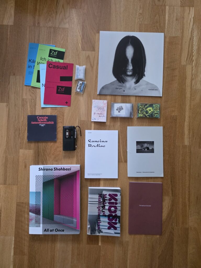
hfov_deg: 58.9
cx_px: 100
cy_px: 134
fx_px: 178
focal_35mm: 23
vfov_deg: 73.9
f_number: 1.7
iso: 1250
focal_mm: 6.3
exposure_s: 1/100
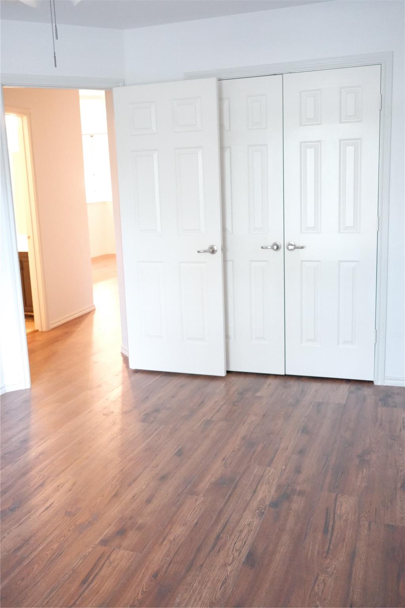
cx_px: 202
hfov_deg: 37.9
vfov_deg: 54.4
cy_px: 304
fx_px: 591
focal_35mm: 35
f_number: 2.8
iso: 8000
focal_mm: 23
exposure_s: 1/125
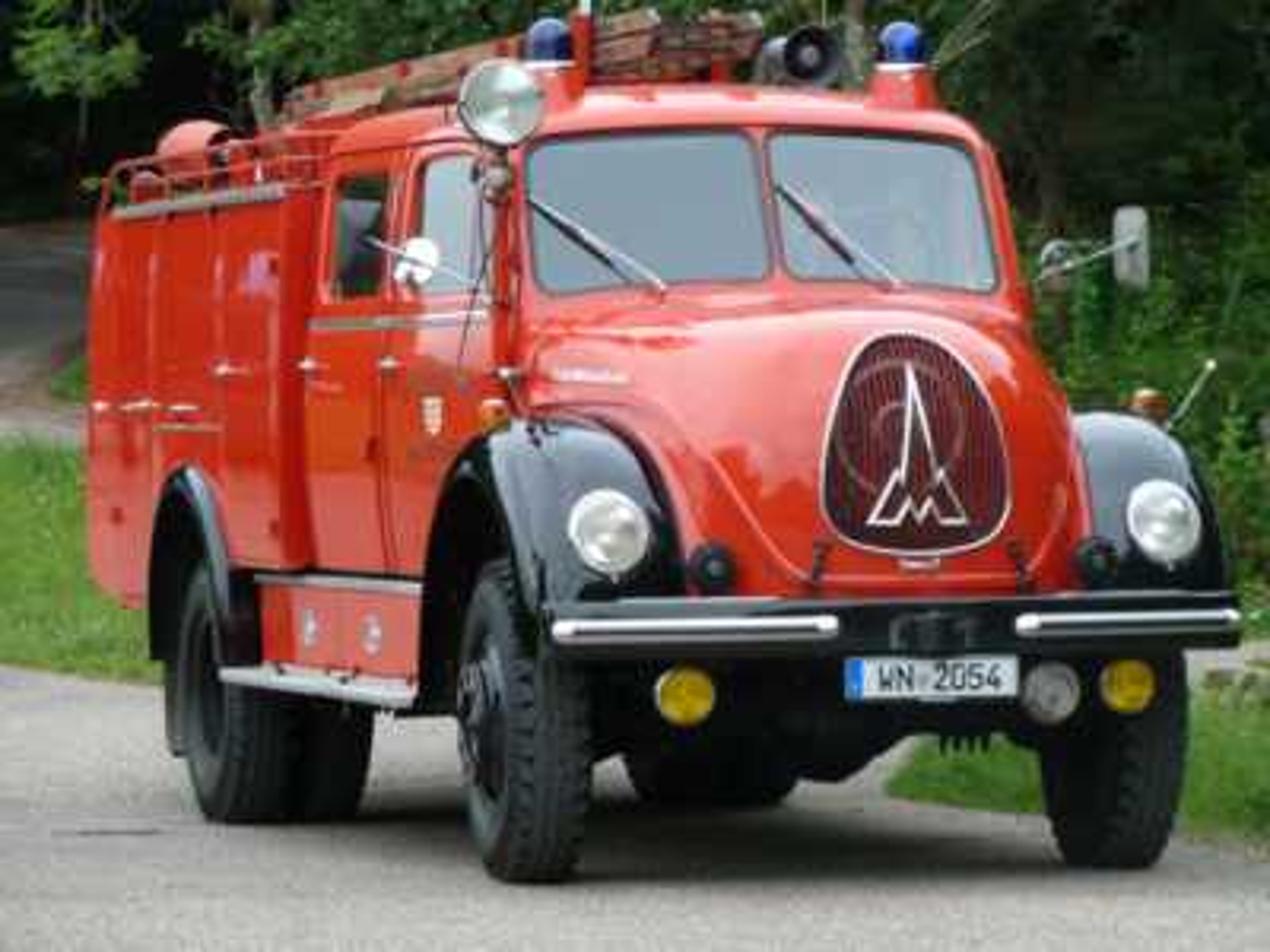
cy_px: 476
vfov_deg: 8.8
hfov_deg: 11.7
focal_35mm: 169
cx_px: 635
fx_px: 6200
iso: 320
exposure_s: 1/250
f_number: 4.5
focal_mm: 27.8
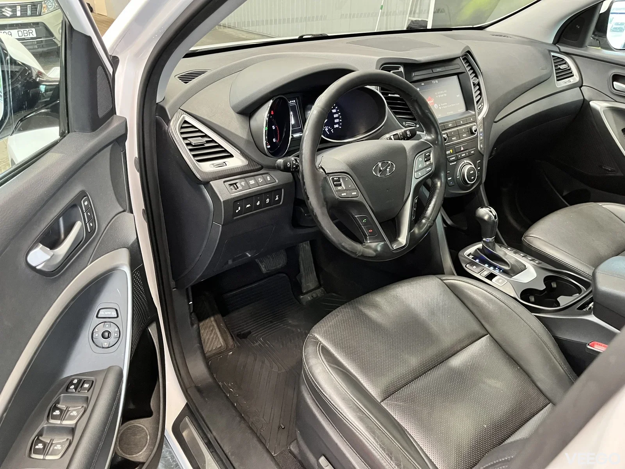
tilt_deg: -29.1
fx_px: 469
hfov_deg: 67.3
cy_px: 234
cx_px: 312
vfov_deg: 53.1
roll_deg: -1.8
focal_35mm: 26
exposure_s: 1/45
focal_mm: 5.1
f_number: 1.6
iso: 500
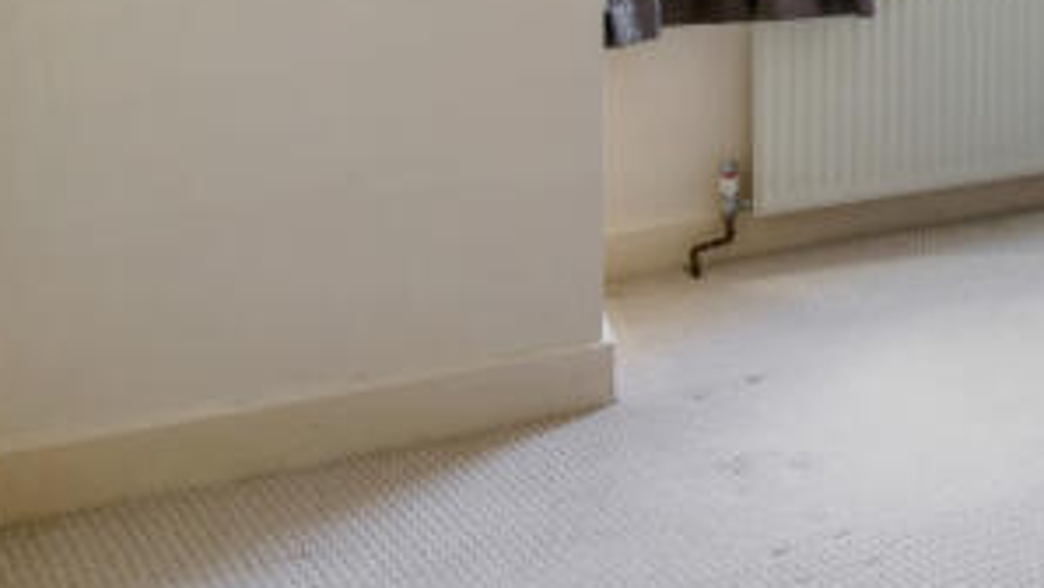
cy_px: -368
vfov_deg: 18.8
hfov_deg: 26.9
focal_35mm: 54
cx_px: 1580
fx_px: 1496
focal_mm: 15
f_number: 16
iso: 400
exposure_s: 1
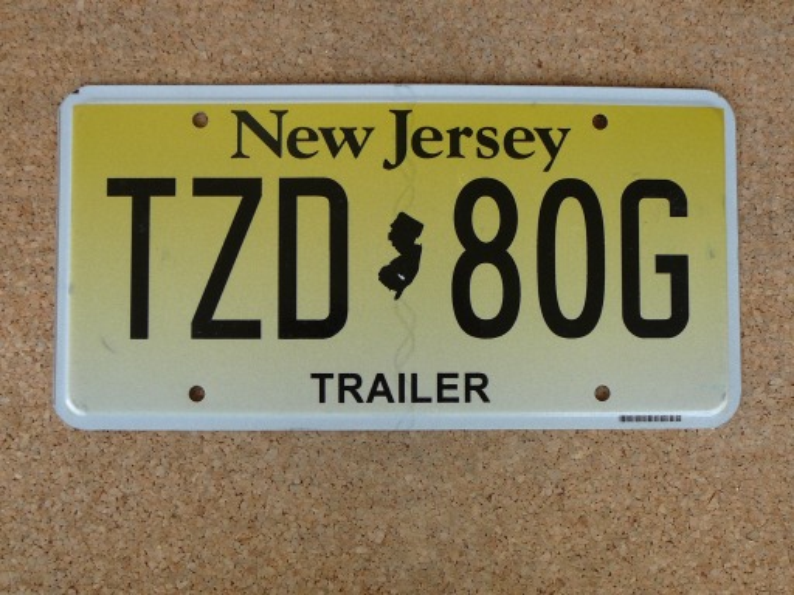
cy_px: 298
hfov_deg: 42.1
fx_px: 1032
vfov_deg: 32.2
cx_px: 397
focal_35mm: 45
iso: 80
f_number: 3.2
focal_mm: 6.7
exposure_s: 1/100
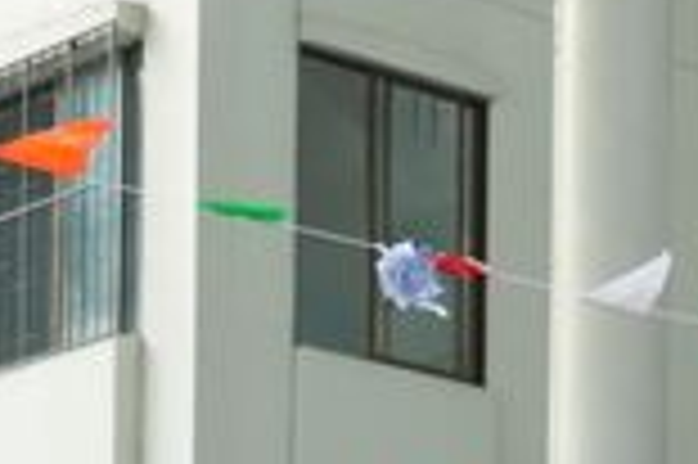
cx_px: 1437
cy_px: 1435
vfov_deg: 6.4
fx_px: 3757
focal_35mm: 194
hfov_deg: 9.8
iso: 1000
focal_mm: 20
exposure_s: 1/160
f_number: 5.6
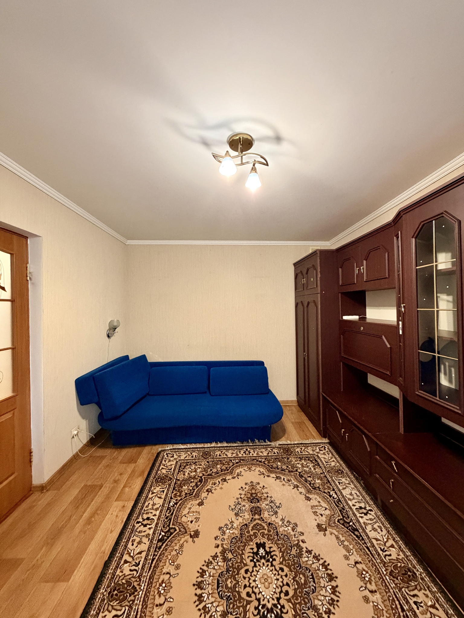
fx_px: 250
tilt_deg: +0.7
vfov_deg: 102.1
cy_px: 309
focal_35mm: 14
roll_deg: +1.0
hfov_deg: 85.7
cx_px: 232
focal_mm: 2.22
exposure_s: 1/50
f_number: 2.2
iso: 500
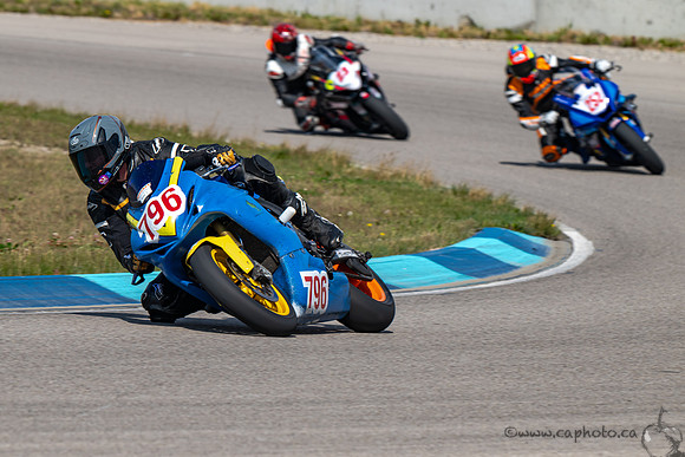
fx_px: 8659
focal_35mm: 455
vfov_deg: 3.0
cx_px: 229
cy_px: 261
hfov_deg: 4.5
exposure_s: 1/800
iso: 160
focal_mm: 340
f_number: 9
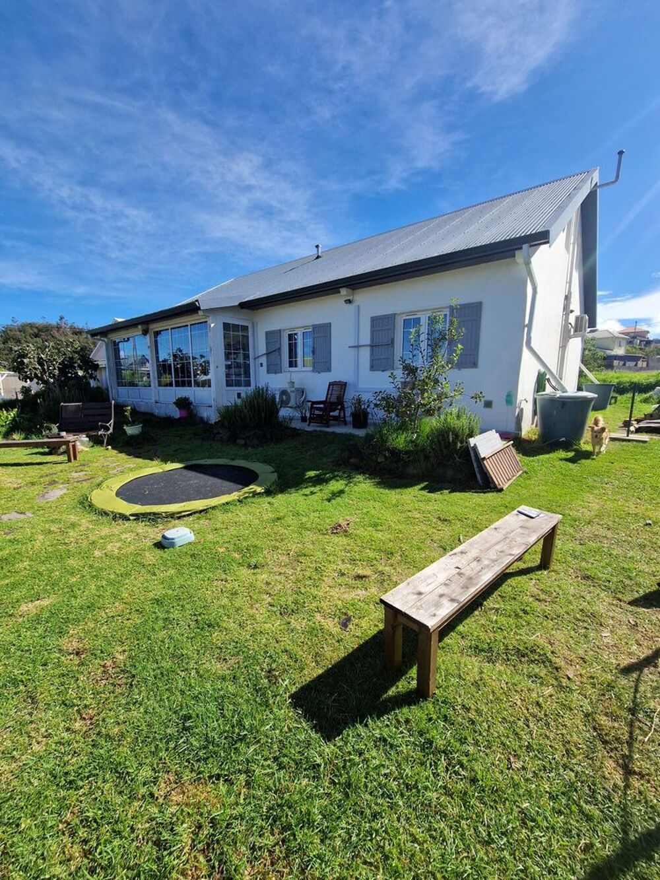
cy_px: 440
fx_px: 330
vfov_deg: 106.2
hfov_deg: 89.9
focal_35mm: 13
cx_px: 330
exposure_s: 1/1764
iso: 50
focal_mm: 2.2
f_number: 2.2
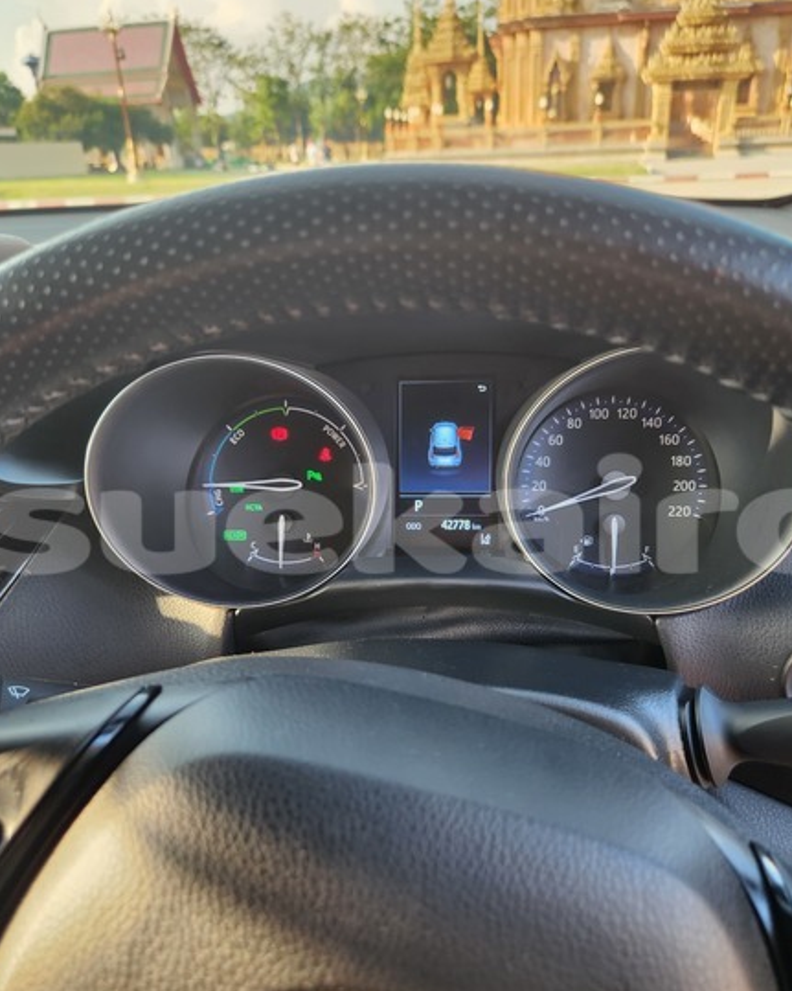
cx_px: 399
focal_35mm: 25
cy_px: 520
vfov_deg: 68.1
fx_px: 733
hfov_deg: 56.8
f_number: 1.8
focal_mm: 5.4
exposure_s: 1/180
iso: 160
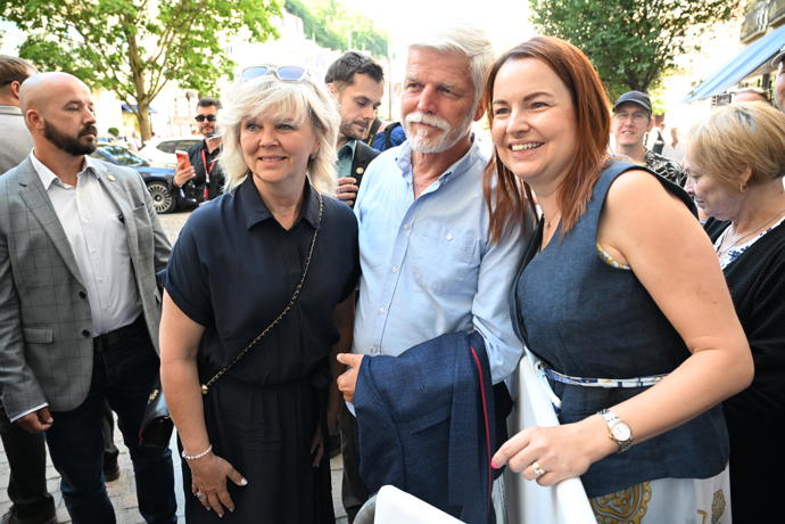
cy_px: 262
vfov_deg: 49.6
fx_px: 567
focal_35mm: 26
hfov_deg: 69.4
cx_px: 392
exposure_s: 1/250
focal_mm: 26
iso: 2000
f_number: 5
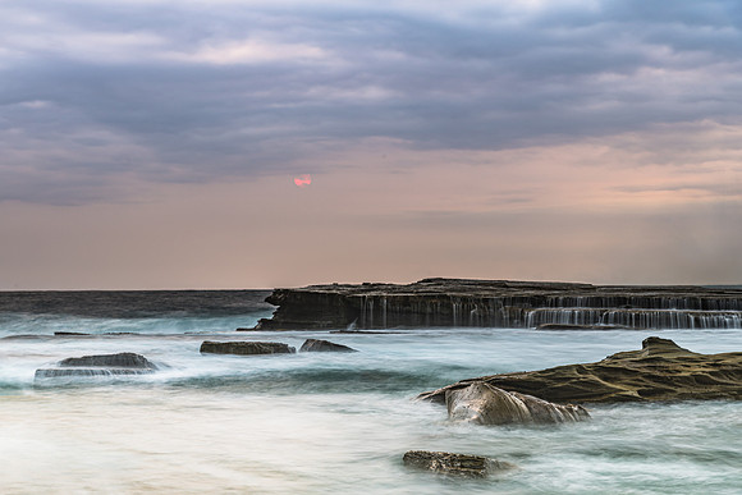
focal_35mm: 82
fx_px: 1684
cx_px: 339
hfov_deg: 24.8
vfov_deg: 16.7
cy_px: 269
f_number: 13
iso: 40
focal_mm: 75
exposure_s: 3
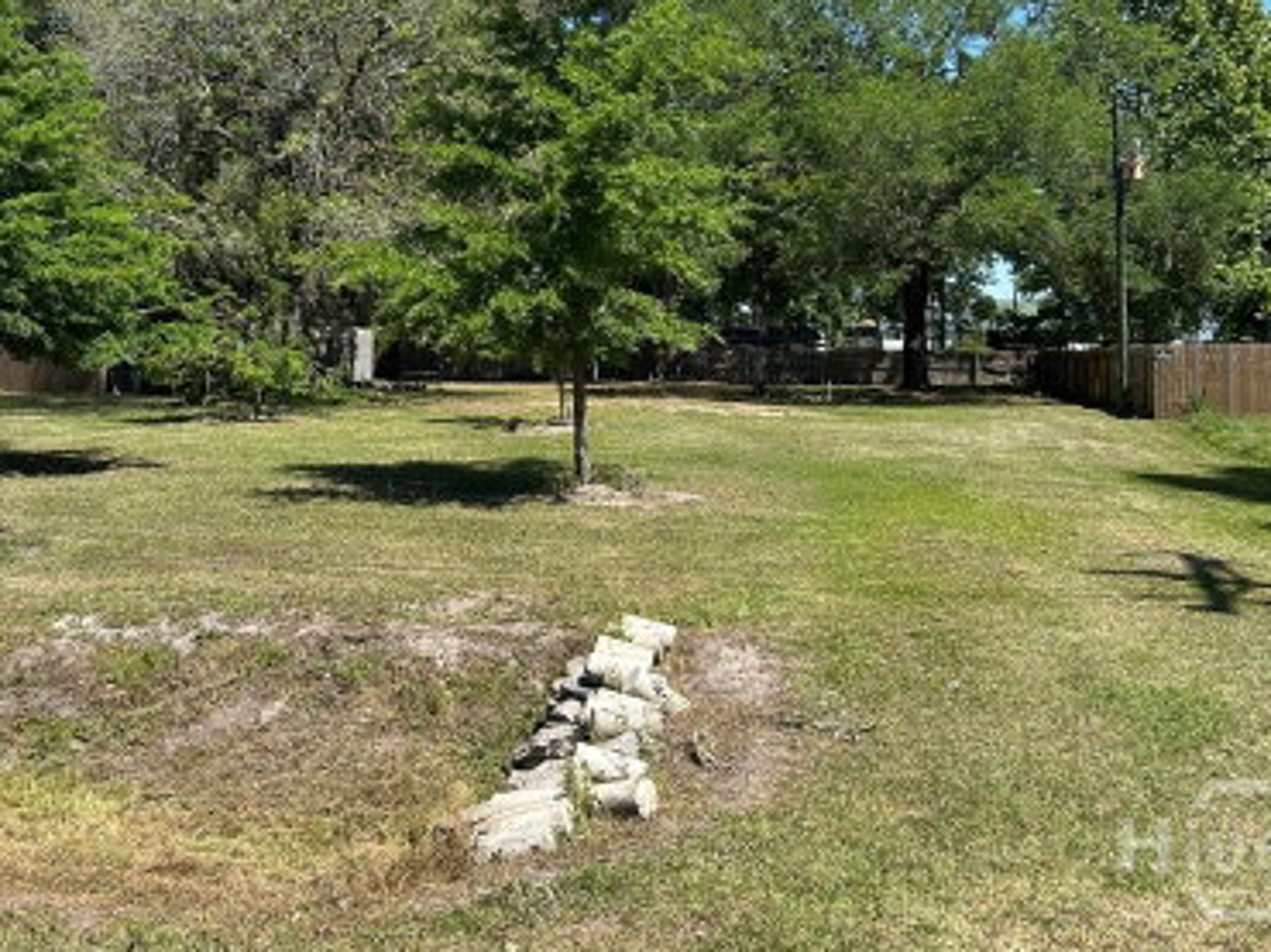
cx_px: 477
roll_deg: +0.0
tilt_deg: +0.1
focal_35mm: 36
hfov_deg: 50.9
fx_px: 1321
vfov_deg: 39.2
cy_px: 323
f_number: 1.5
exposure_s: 1/2404
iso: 50
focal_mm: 5.7
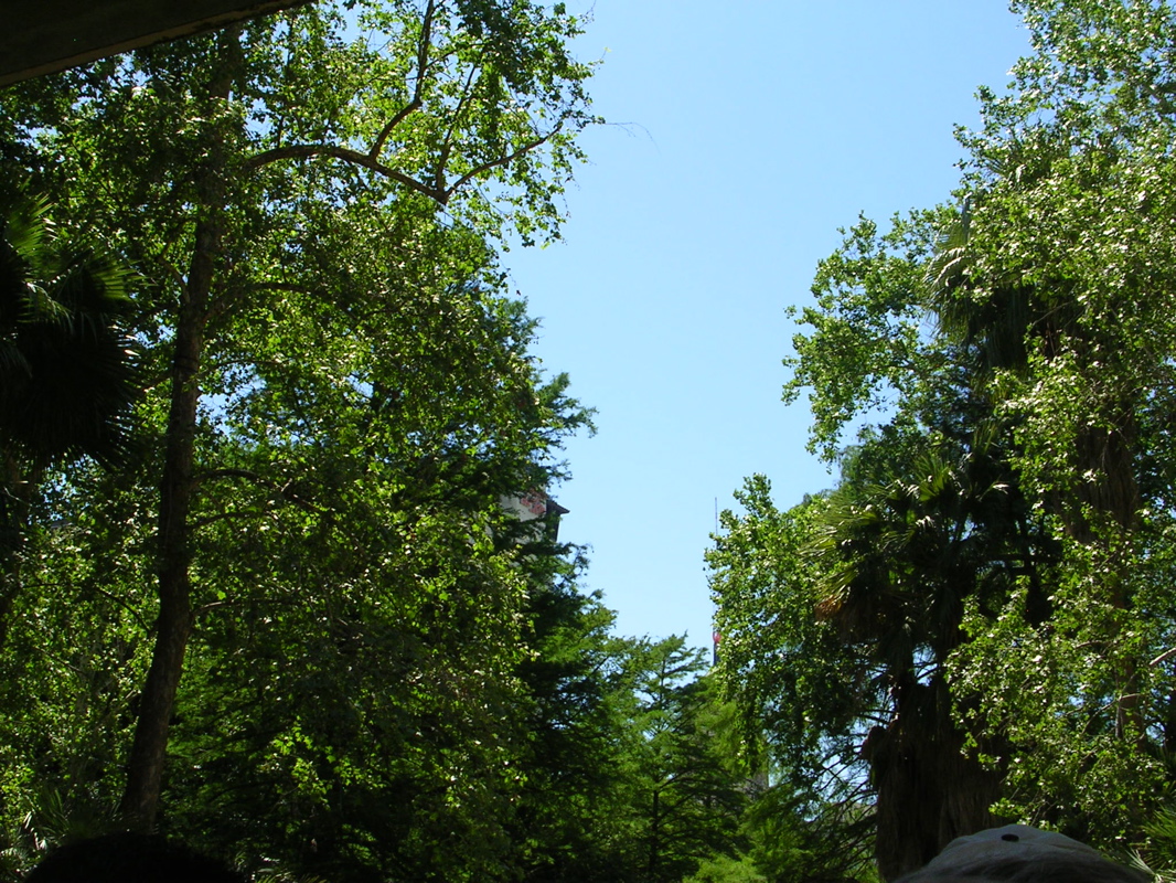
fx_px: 1801
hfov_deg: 36.2
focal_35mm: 53
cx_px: 588
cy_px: 442
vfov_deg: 27.5
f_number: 6.4
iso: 50
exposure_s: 1/160
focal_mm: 8
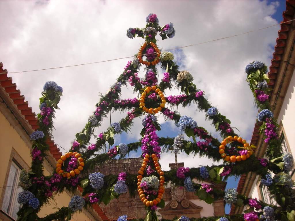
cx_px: 148
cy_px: 110
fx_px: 324
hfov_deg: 49.0
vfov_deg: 37.7
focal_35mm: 38
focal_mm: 6.3
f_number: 6.4
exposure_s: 1/267
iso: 50
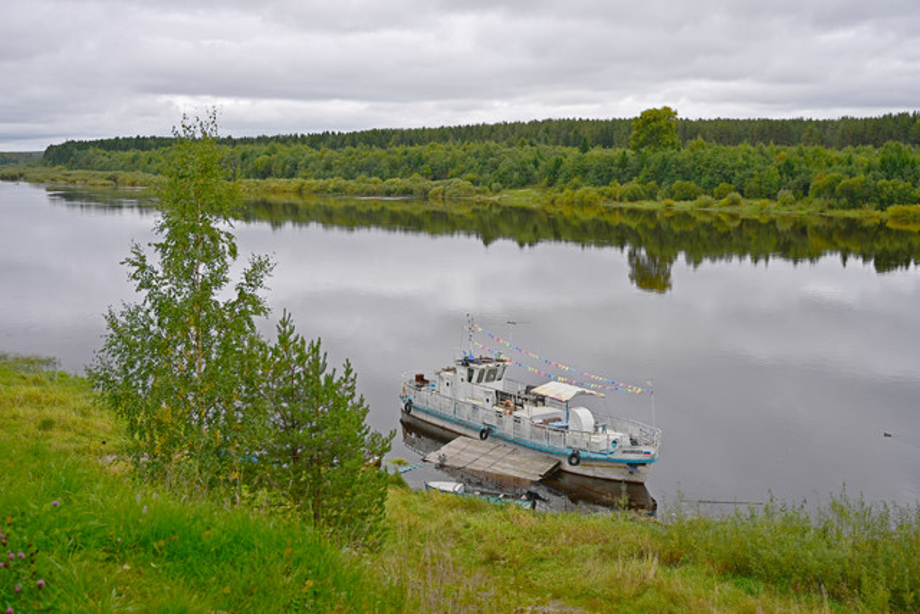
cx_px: 460
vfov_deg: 35.1
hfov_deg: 50.7
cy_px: 307
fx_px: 971
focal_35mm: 38
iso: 100
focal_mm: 38
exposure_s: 1/750
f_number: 4
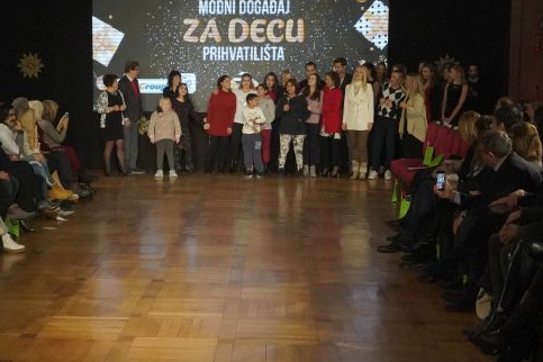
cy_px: 210
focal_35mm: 67
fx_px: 1011
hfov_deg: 29.8
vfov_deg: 20.3
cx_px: 178
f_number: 8
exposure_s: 1/640
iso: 12800
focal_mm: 28
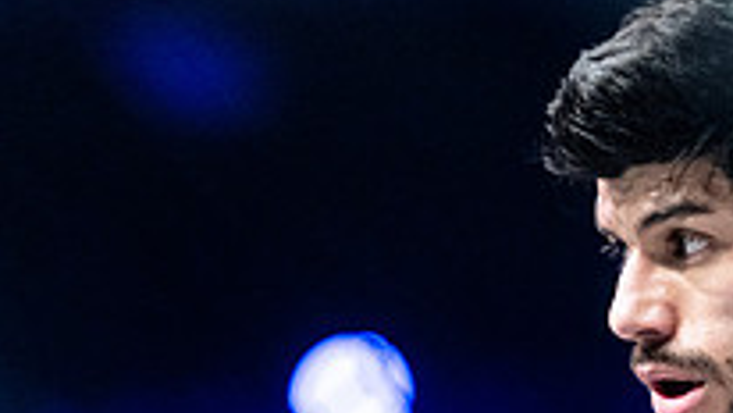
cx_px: 801
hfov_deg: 4.9
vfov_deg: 2.7
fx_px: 8612
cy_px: 547
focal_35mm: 443
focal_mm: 150
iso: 3200
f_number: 2
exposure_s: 1/1250
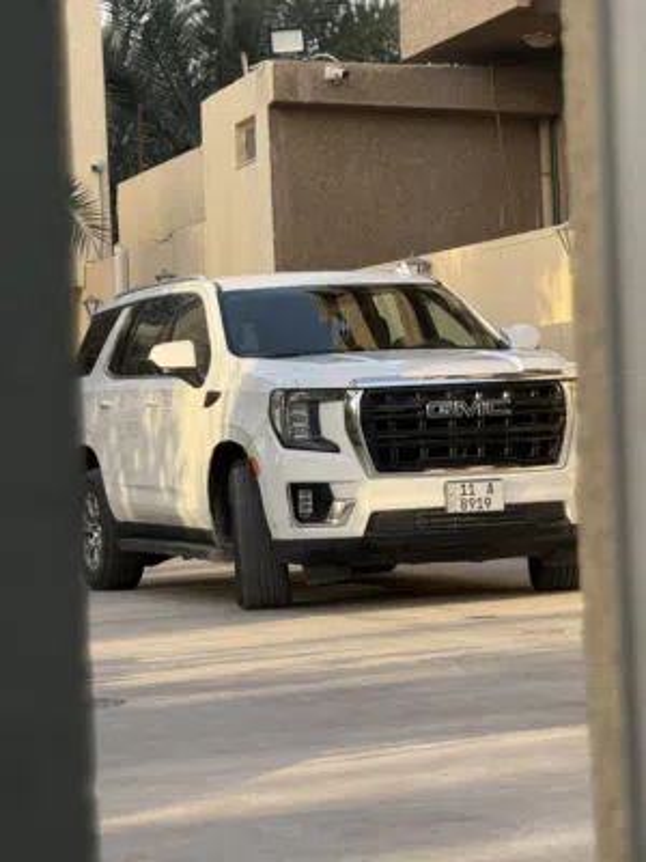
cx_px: 323
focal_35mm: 120
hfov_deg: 12.3
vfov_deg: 16.4
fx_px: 2986
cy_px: 431
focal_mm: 15.66
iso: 50
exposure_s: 1/197
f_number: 2.8
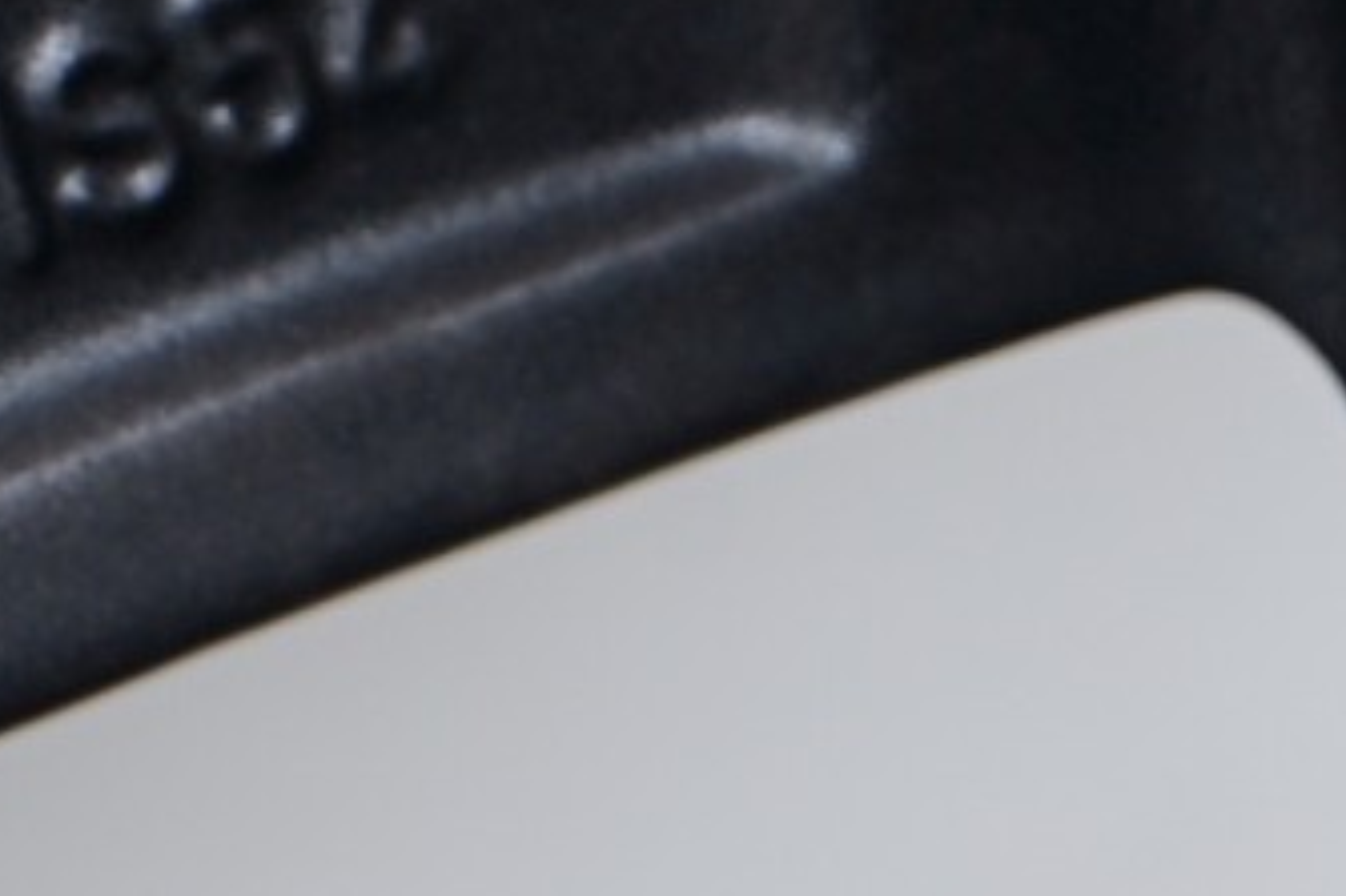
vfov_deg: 3.7
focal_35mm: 372
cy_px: 356
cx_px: -414
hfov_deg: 5.5
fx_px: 13901
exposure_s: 1/125
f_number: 7.1
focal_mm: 65
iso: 250
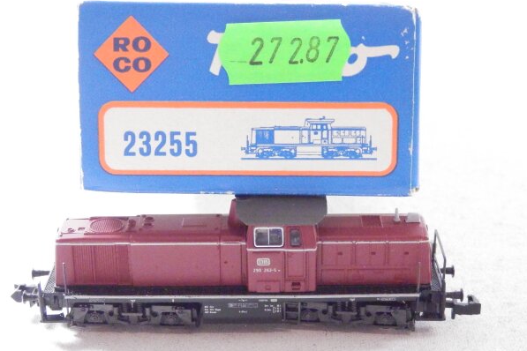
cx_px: 264
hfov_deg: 29.2
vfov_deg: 19.7
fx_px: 1010
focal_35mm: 69
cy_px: 171
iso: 3200
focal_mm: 11.9
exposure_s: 1/160
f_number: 4.4
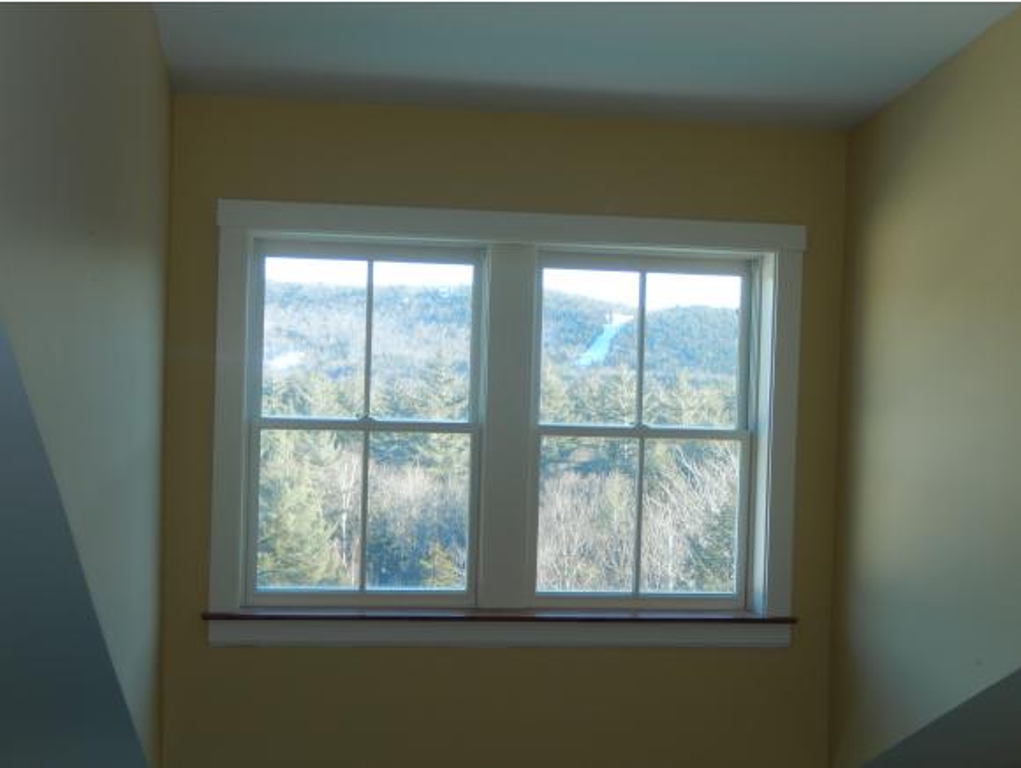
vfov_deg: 28.6
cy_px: 384
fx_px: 1505
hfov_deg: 37.5
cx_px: 510
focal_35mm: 51
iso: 125
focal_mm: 9.2
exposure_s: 1/50
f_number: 4.5
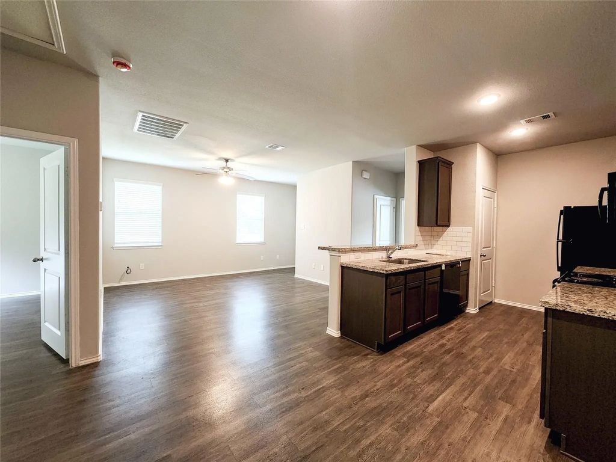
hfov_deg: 106.2
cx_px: 308
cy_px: 231
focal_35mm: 13
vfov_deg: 89.9
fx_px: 231
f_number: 2.2
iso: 400
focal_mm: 2.2
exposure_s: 1/60
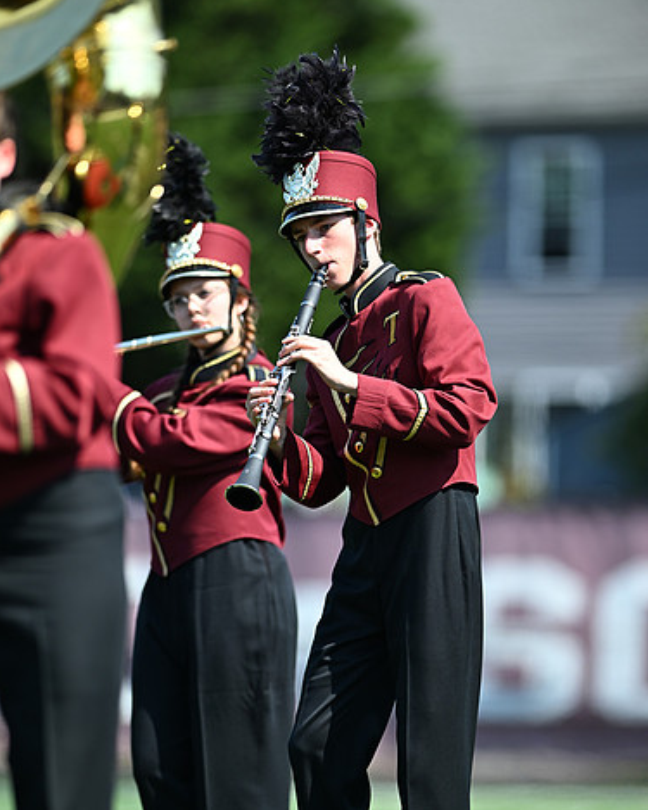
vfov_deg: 5.6
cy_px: 478
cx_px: 315
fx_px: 8345
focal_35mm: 348
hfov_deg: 4.4
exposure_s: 1/2500
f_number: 2.8
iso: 250
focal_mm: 300
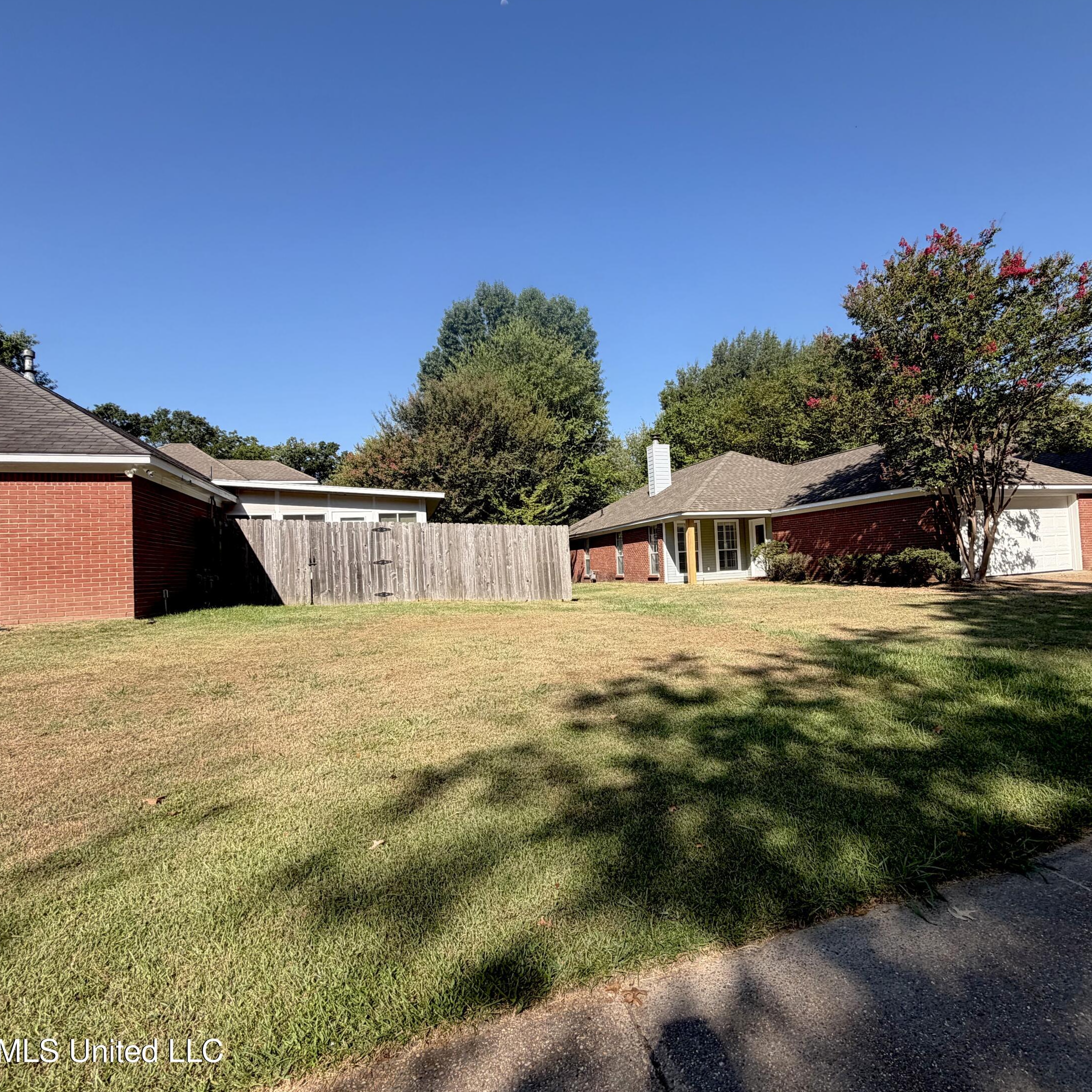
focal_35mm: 17
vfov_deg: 84.0
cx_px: 640
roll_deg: +3.0
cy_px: 540
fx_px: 607
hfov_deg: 83.2
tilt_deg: +1.9
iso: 40
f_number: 2.2
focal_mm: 2.22
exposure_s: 1/770
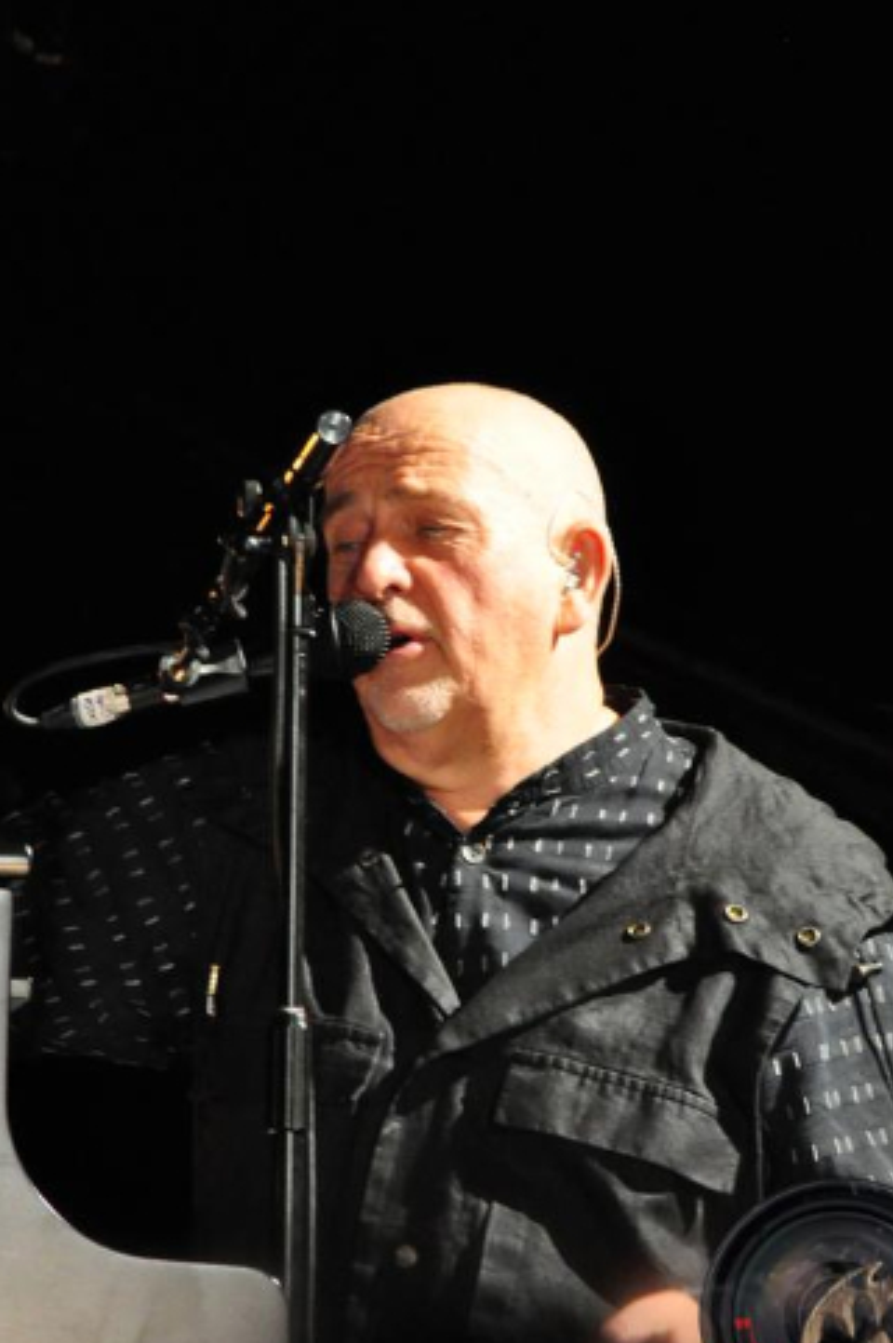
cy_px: 645
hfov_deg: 3.7
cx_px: 442
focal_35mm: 374
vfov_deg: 5.5
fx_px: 13935
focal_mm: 200
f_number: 16
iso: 3200
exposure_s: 1/125
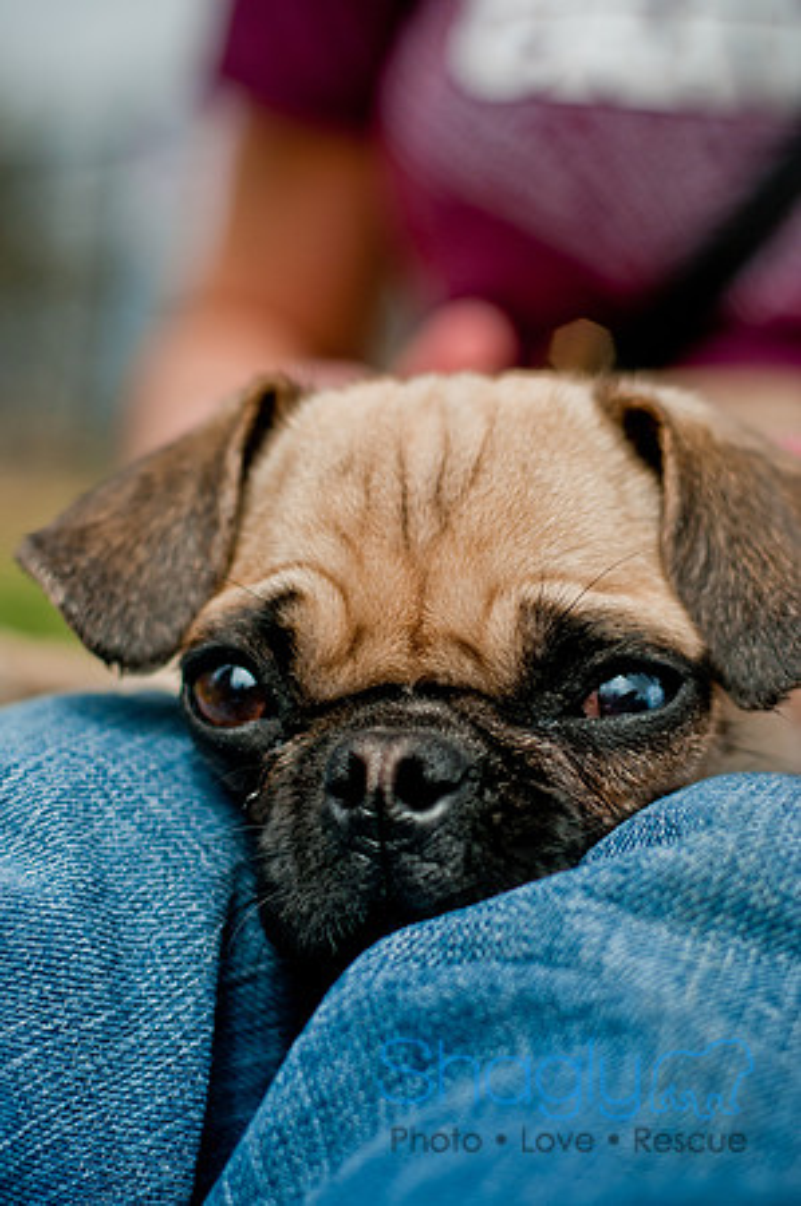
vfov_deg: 27.0
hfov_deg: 18.1
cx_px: 400
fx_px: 2509
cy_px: 603
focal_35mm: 75
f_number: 2
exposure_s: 1/5000
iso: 200
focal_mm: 50
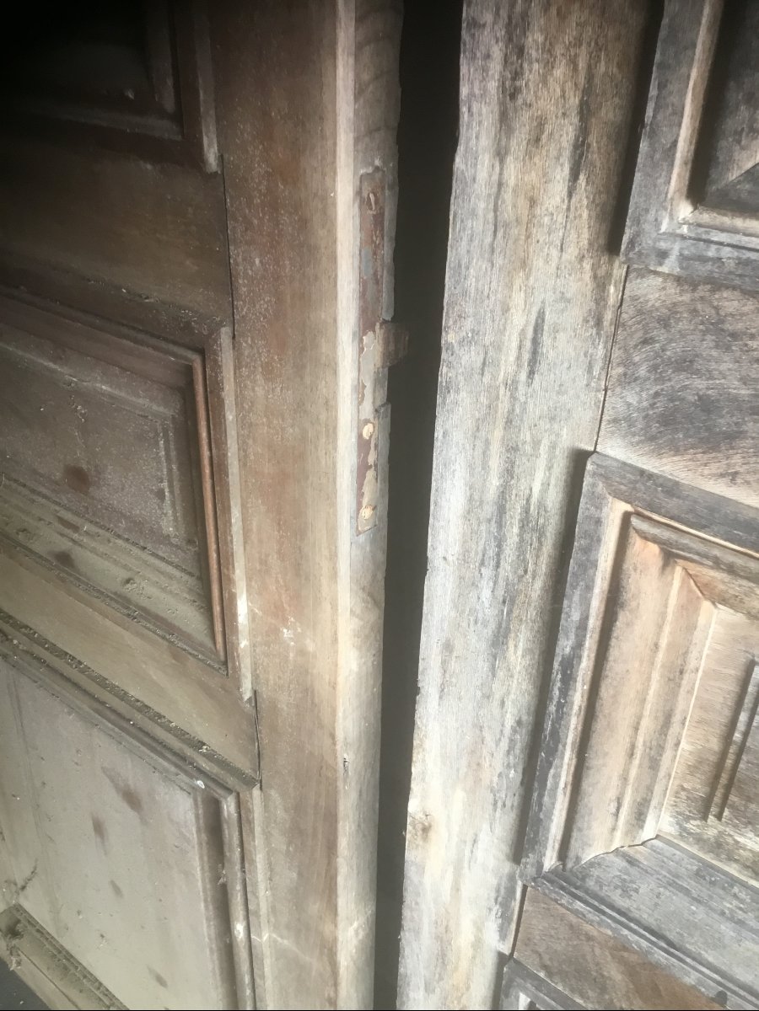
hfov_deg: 45.4
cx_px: 380
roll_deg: +1.2
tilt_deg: -35.1
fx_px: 906
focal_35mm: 31
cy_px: 506
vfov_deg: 58.4
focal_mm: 3.3
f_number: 2.4
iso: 80
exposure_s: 1/33
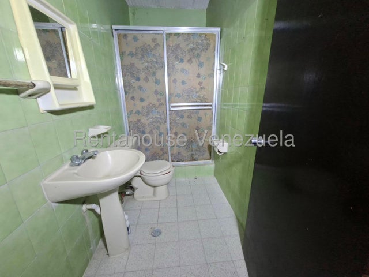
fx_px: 139
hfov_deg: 106.2
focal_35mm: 13
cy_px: 138
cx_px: 184
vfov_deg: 89.9
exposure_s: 1/24
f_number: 2.2
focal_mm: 1.74
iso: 400
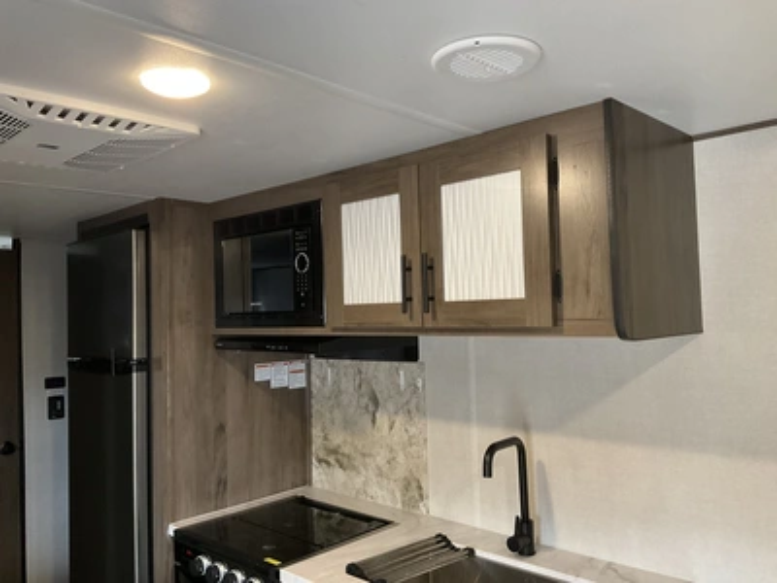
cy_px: 292
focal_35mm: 29
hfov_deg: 61.7
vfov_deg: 48.2
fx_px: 651
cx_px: 388
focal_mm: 3
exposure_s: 1/60
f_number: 1.8
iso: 200
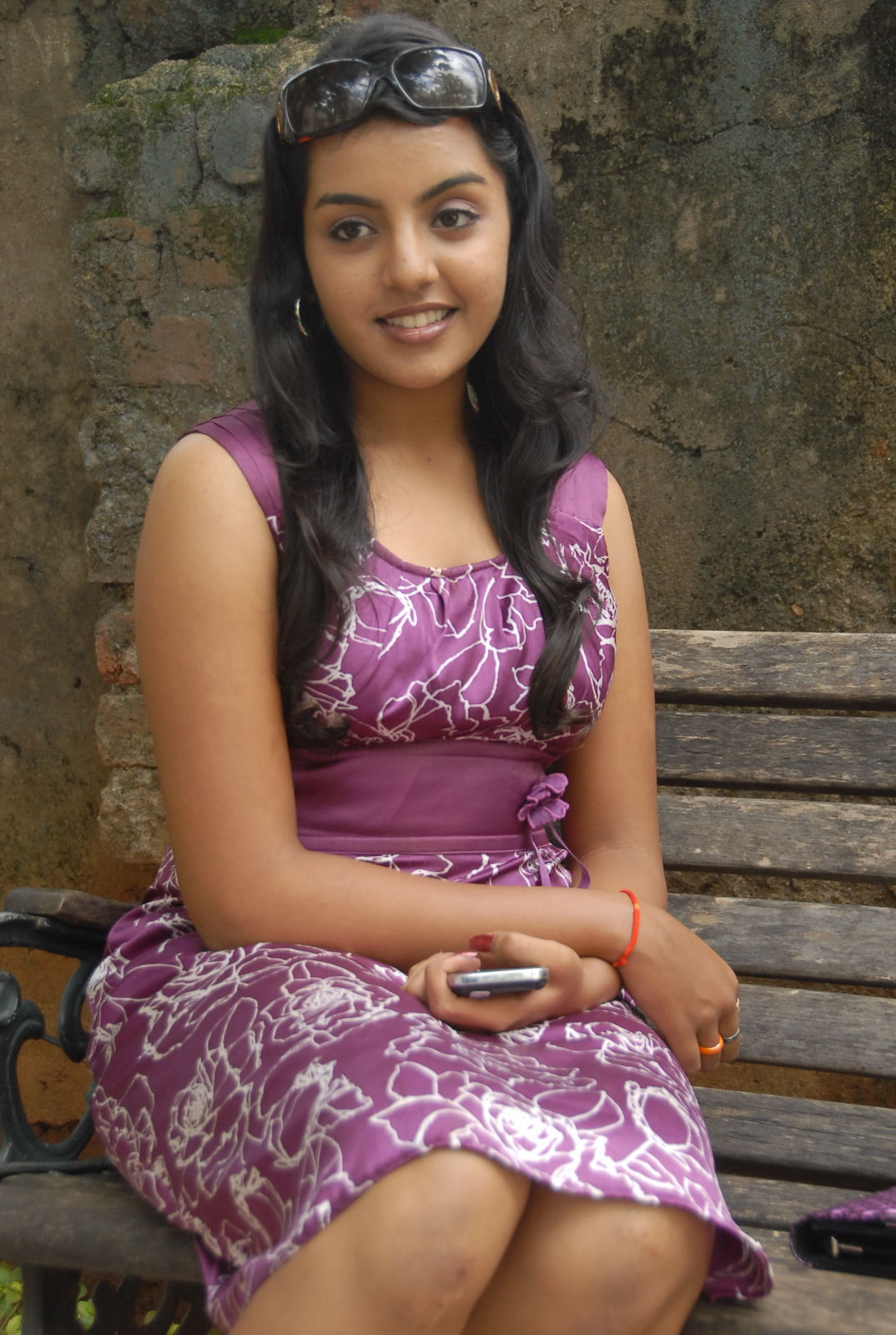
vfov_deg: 28.0
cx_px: 448
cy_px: 668
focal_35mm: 72
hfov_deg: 19.0
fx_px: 2675
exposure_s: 1/125
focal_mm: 48
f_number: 5
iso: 400
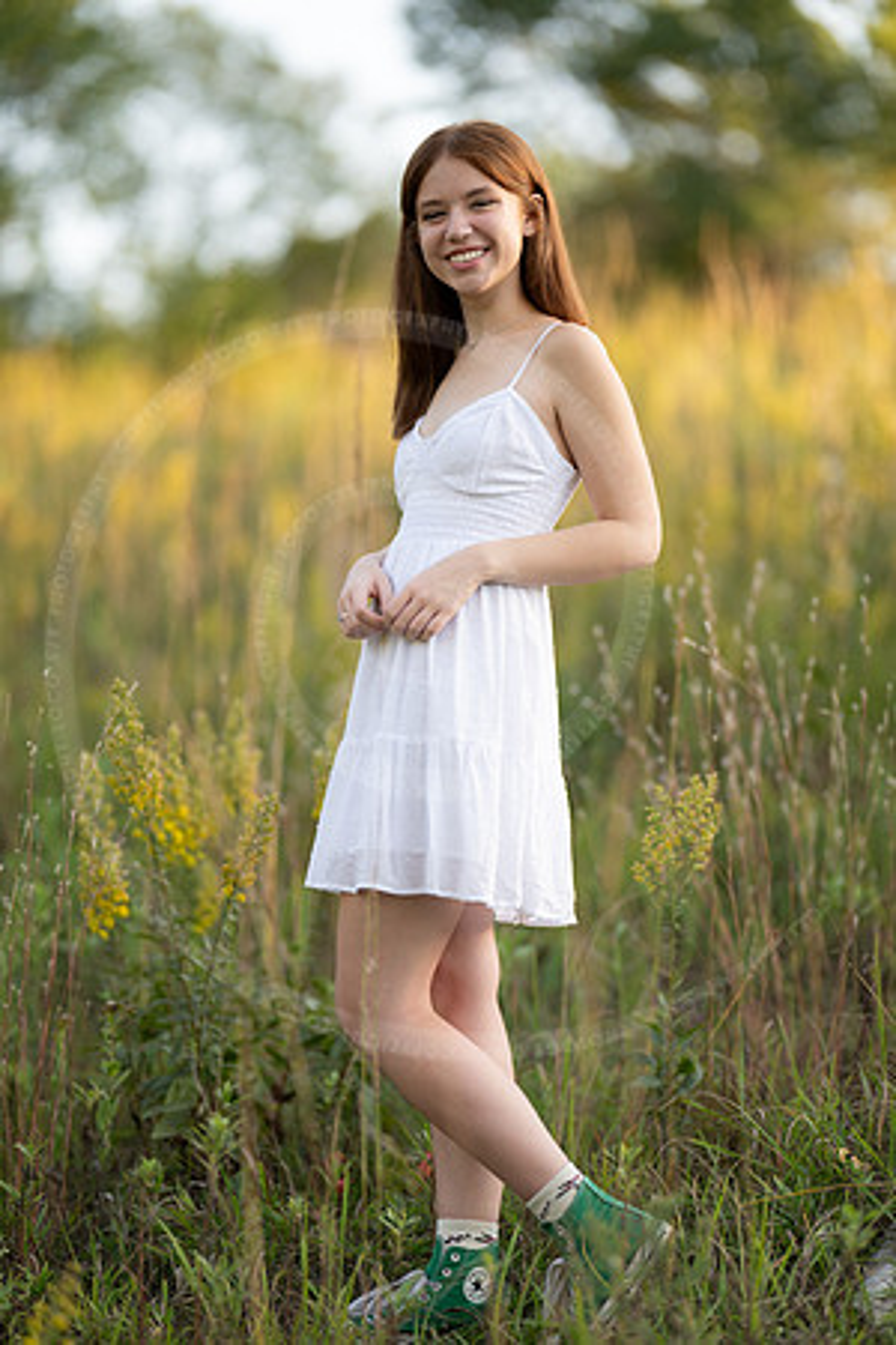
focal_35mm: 85
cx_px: 448
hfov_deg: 16.1
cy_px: 672
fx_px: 3173
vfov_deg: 23.9
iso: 100
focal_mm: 85
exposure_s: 1/1000
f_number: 1.2
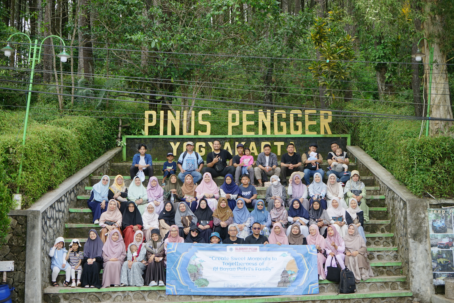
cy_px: 152
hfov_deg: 39.6
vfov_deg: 27.0
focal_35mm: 50
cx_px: 227
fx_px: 631
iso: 400
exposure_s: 1/640
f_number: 5.6
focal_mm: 50
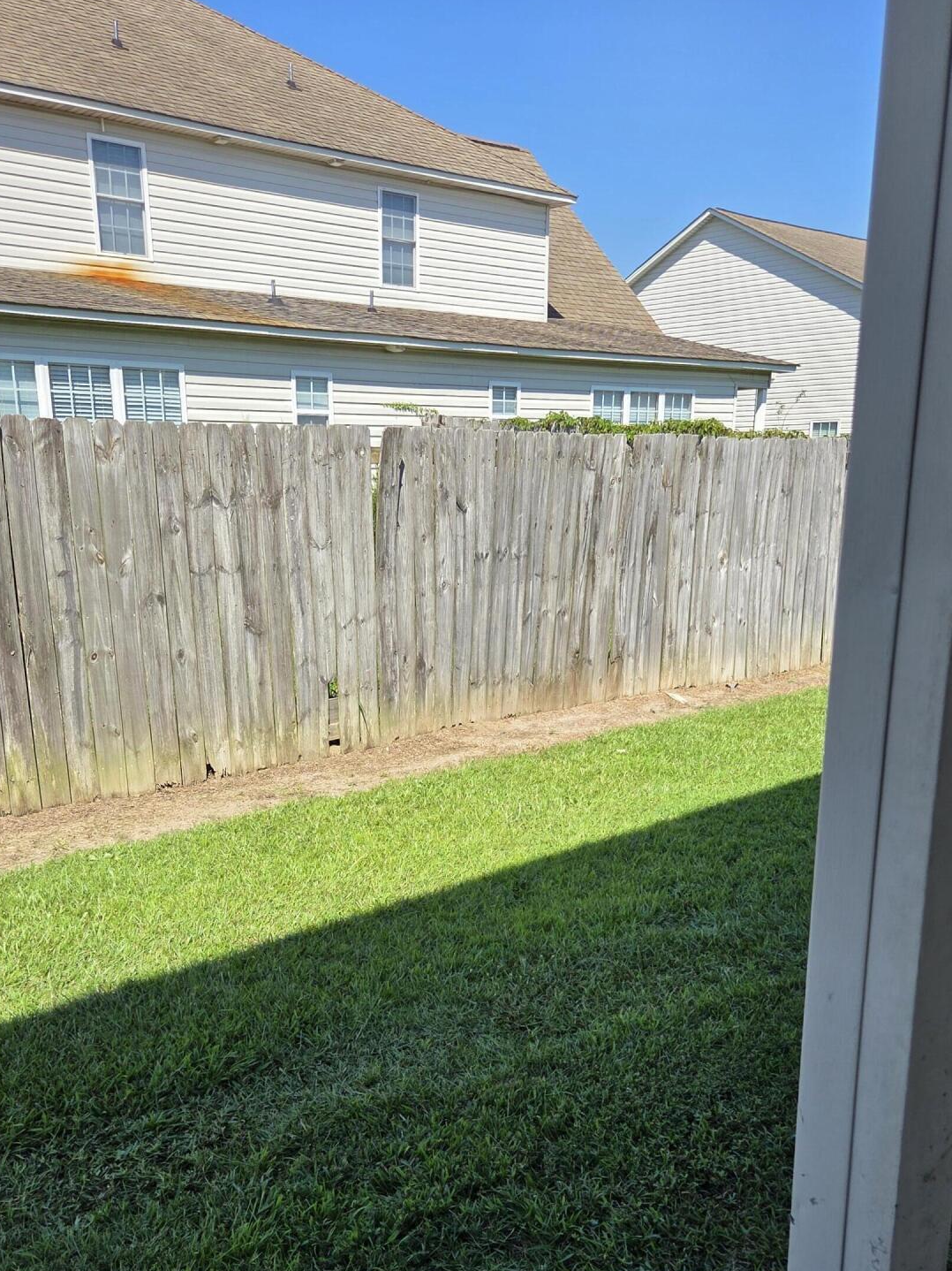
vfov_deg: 55.6
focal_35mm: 32
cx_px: 427
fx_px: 1174
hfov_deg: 44.1
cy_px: 847
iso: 80
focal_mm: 5.4
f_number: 1.8
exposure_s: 1/3282
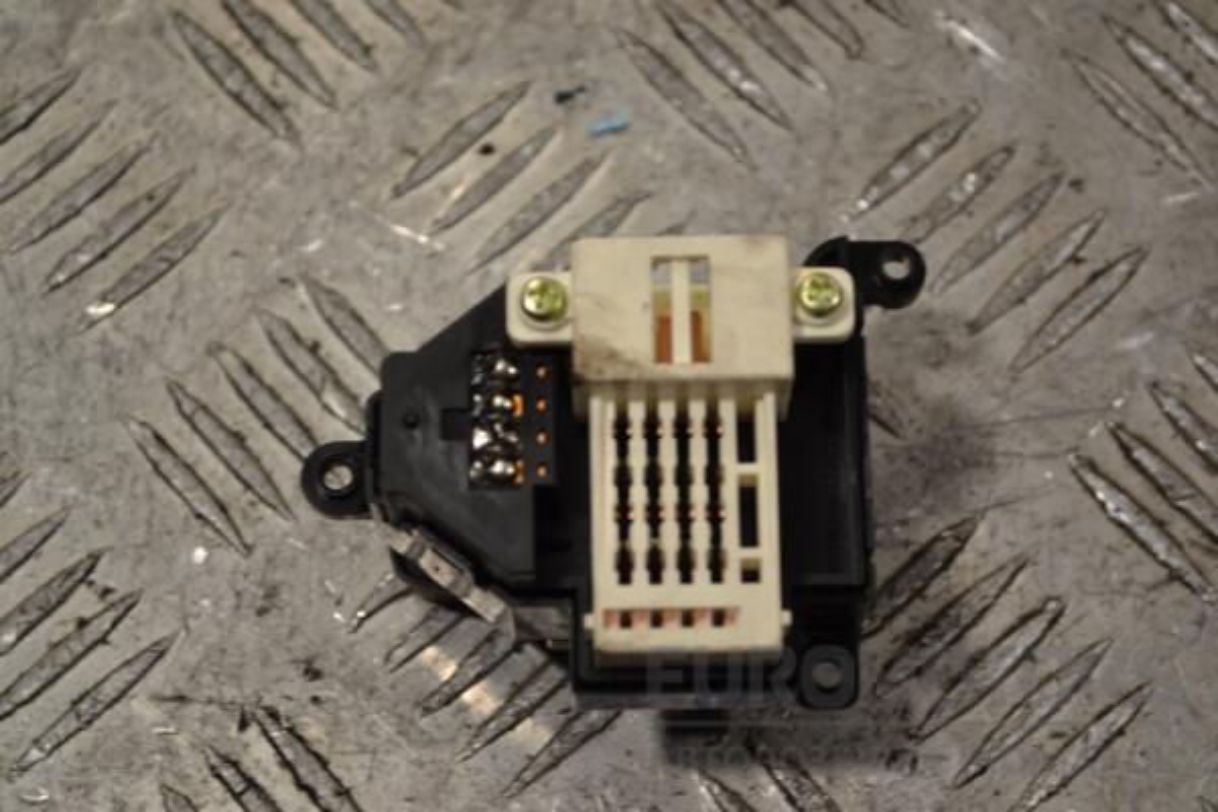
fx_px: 2791
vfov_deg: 16.6
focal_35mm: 82
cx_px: 609
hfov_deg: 24.6
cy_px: 406
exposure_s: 1/40
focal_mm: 55
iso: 100
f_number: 5.6
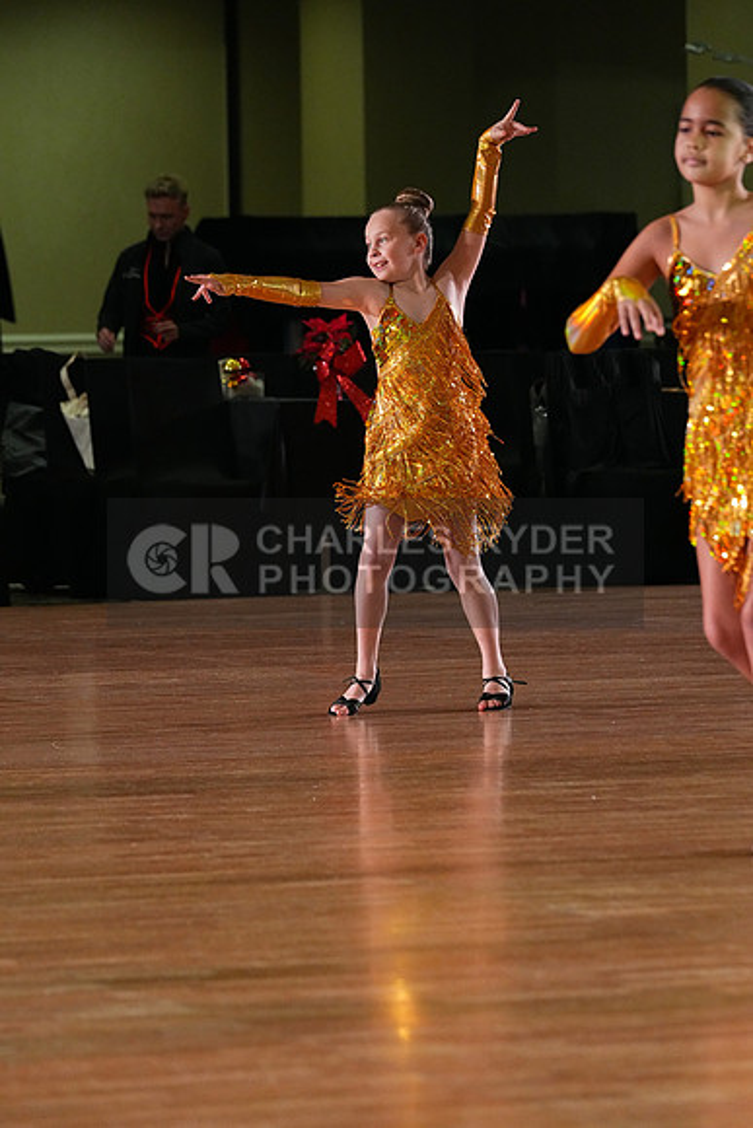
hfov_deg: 6.9
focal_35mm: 200
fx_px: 6271
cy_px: 564
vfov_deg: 10.3
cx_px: 376
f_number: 6.3
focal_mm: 200
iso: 8000
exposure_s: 1/400
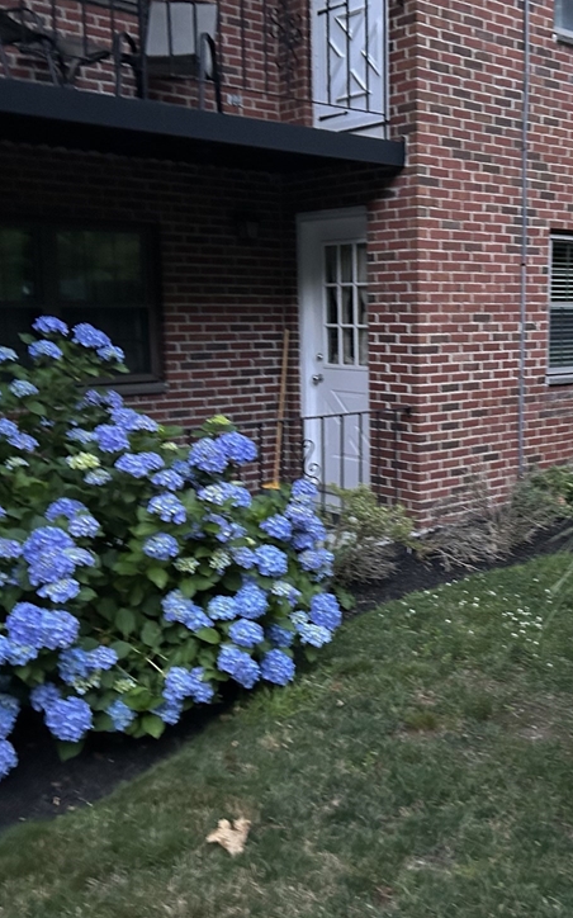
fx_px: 975
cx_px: 445
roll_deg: +0.5
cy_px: 444
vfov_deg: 50.4
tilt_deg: -8.7
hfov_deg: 32.0
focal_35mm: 39
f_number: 1.5
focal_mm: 5.7
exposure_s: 1/30
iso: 640
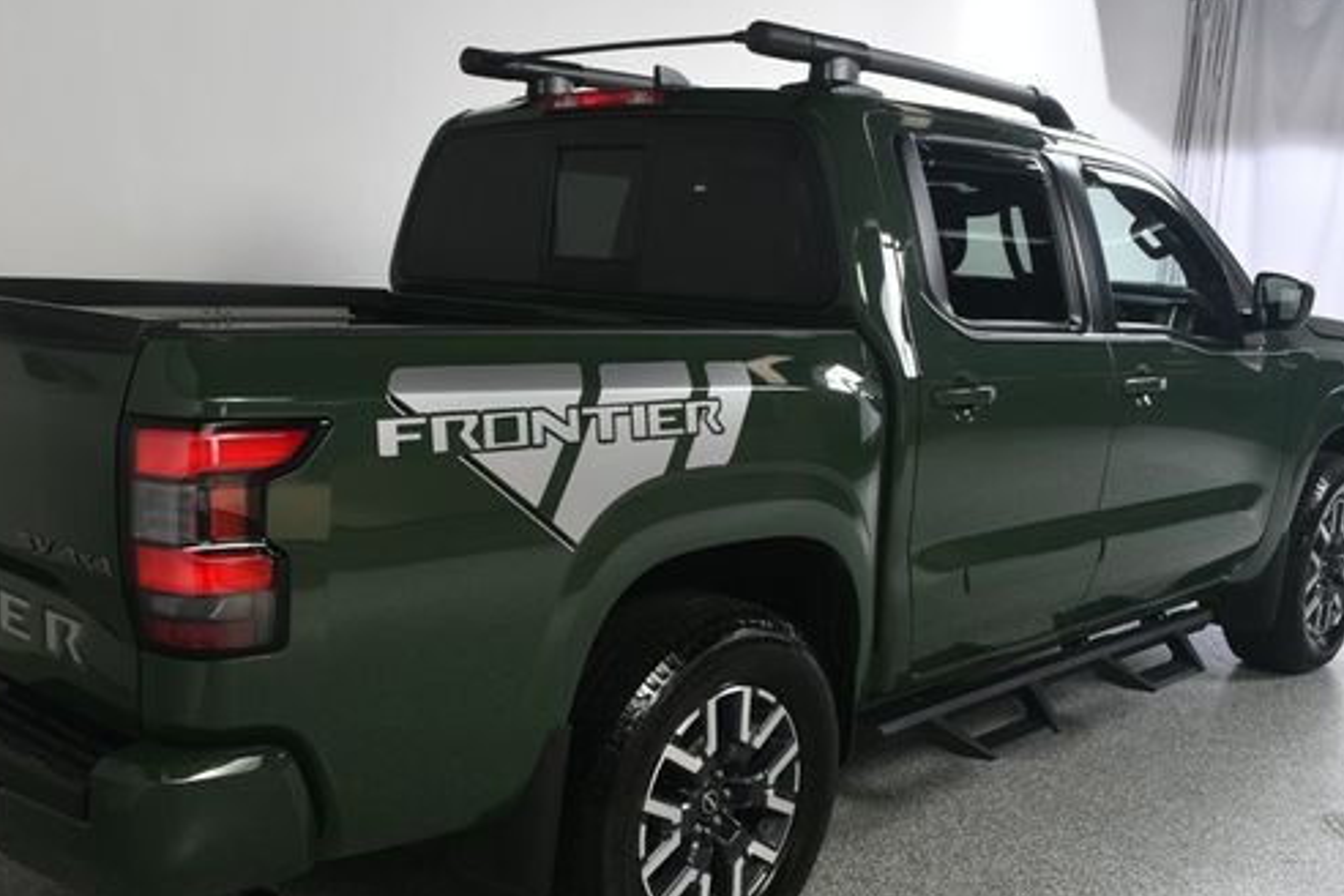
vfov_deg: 34.1
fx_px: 1456
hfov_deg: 49.4
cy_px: 524
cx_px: 576
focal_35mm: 39
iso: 100
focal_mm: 20
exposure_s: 1/160
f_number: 10
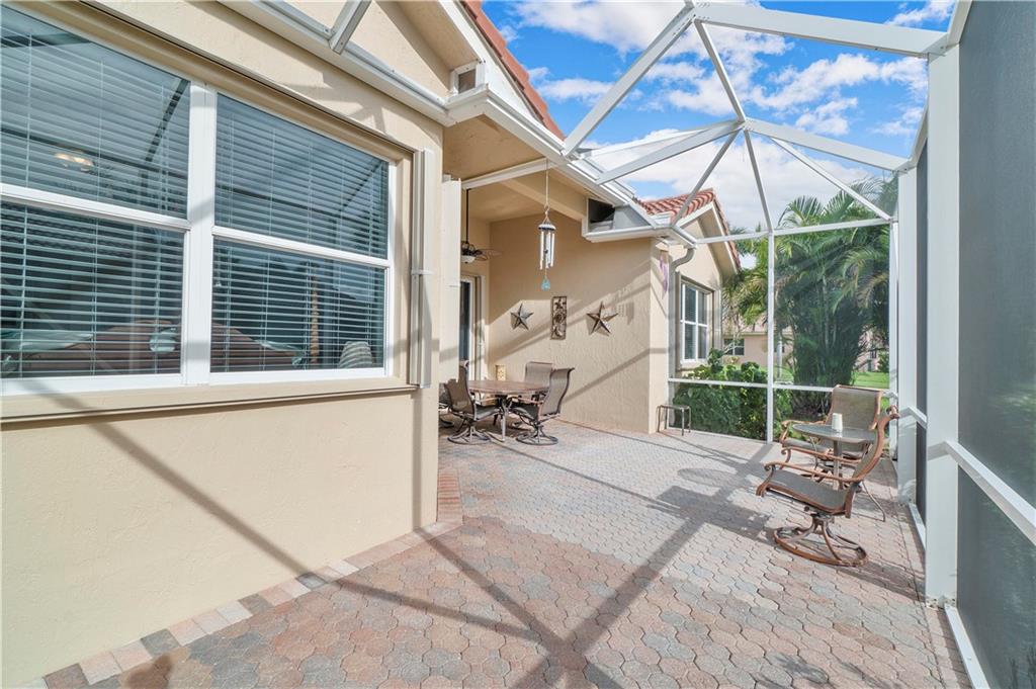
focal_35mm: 15
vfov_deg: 77.2
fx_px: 431
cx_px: 518
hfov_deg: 100.4
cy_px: 344
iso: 100
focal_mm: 10
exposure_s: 1/100
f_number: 11
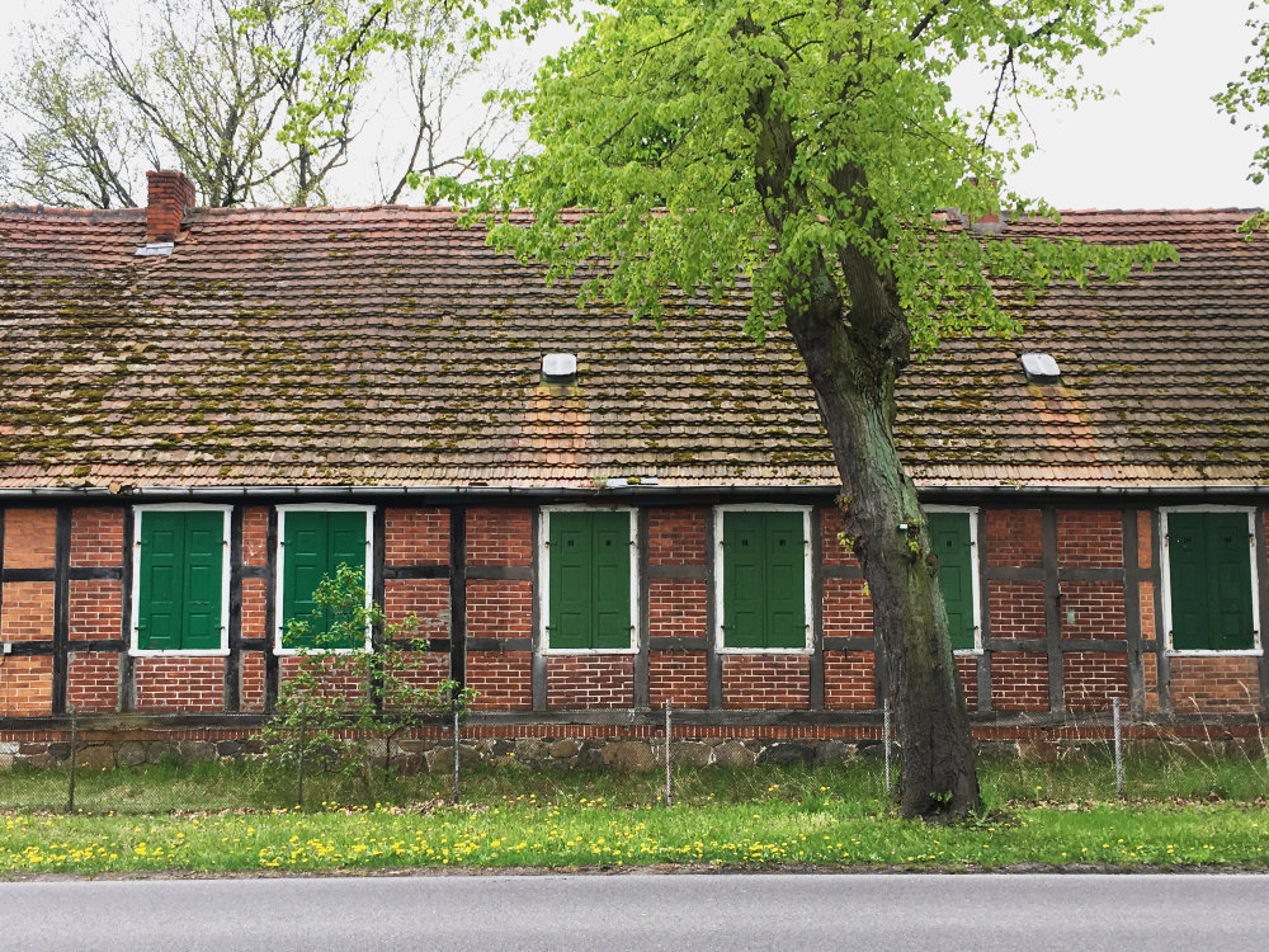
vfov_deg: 48.2
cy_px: 476
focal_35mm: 29
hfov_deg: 61.7
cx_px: 634
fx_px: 1063
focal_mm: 4.2
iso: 25
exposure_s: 1/379
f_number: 2.2
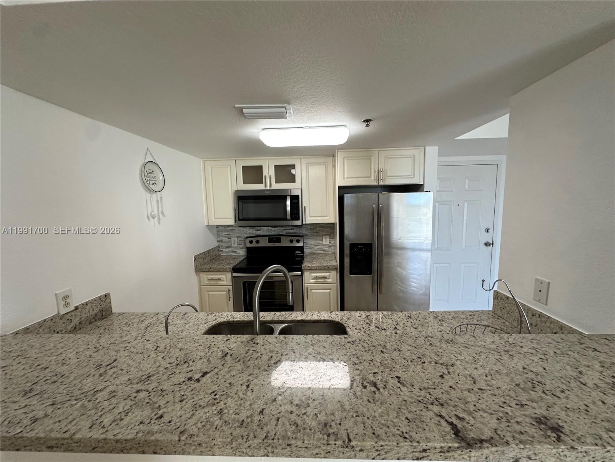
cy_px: 231
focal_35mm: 14
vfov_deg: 85.7
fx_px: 249
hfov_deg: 102.1
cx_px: 308
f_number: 2.2
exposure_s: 1/120
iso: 200
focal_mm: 2.22
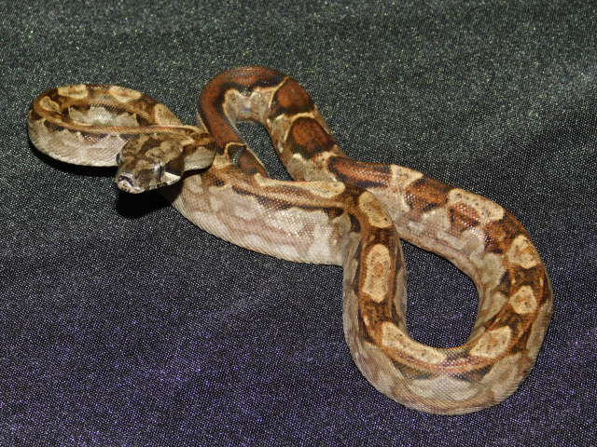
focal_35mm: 170
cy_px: 224
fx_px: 2932
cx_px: 298
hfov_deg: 11.6
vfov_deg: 8.7
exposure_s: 1/60
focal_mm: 30.1
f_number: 5.3
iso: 200
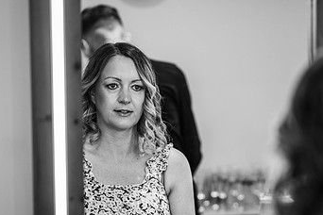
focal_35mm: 144
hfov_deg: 14.2
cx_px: 215
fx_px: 1292
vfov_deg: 9.5
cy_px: 152
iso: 280
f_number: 2
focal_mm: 85
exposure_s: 1/200
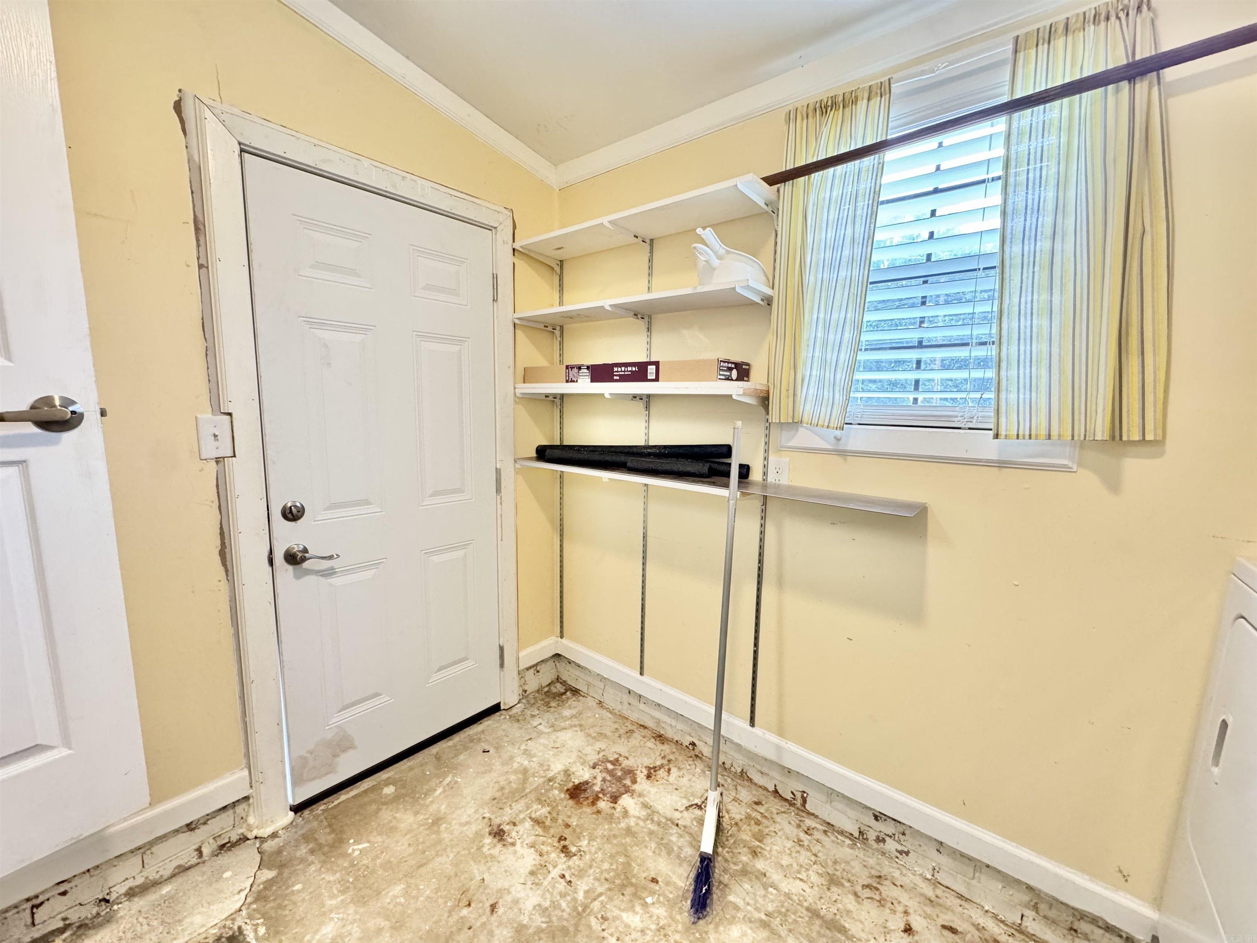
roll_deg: -1.5
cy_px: 472
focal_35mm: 14
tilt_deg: -7.6
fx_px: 508
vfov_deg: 85.7
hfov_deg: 102.1
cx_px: 628
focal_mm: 2.22
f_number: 2.2
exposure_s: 1/60
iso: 400
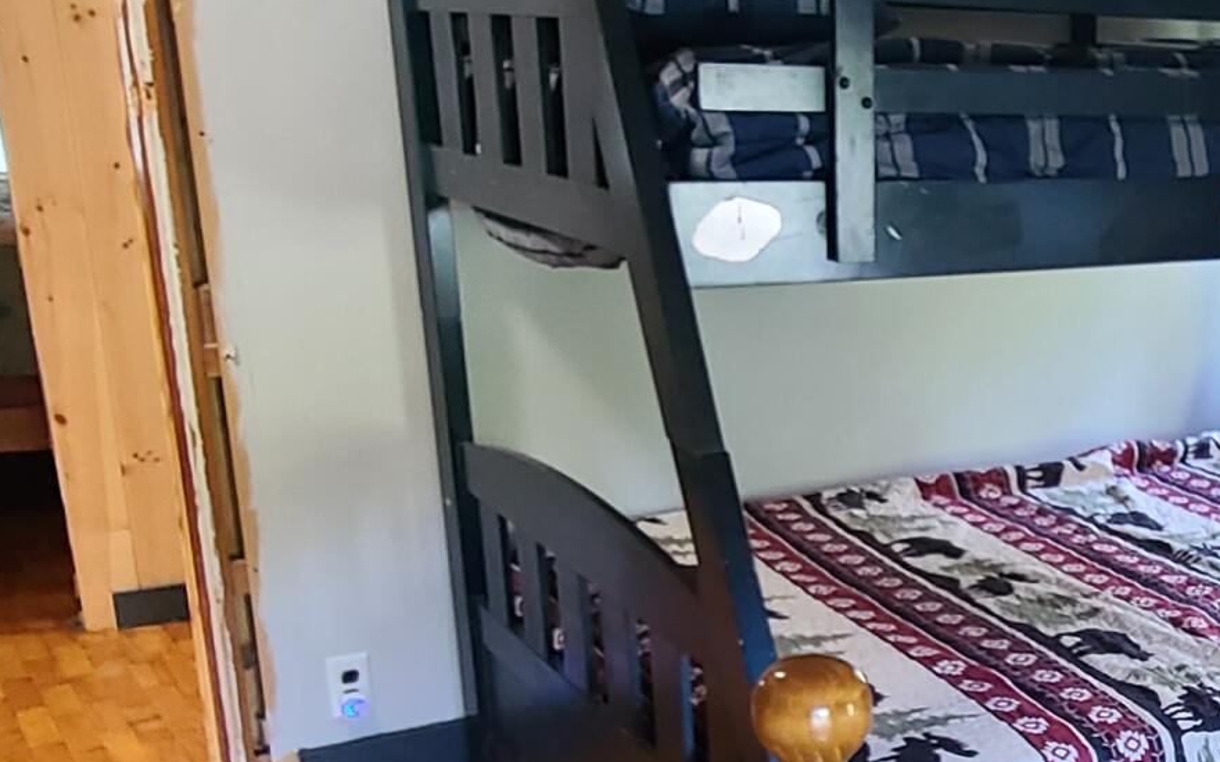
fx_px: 1563
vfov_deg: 26.8
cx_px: 1141
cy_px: 623
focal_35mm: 47
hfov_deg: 39.0
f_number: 2.2
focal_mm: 2.2
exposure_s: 1/30
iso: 400
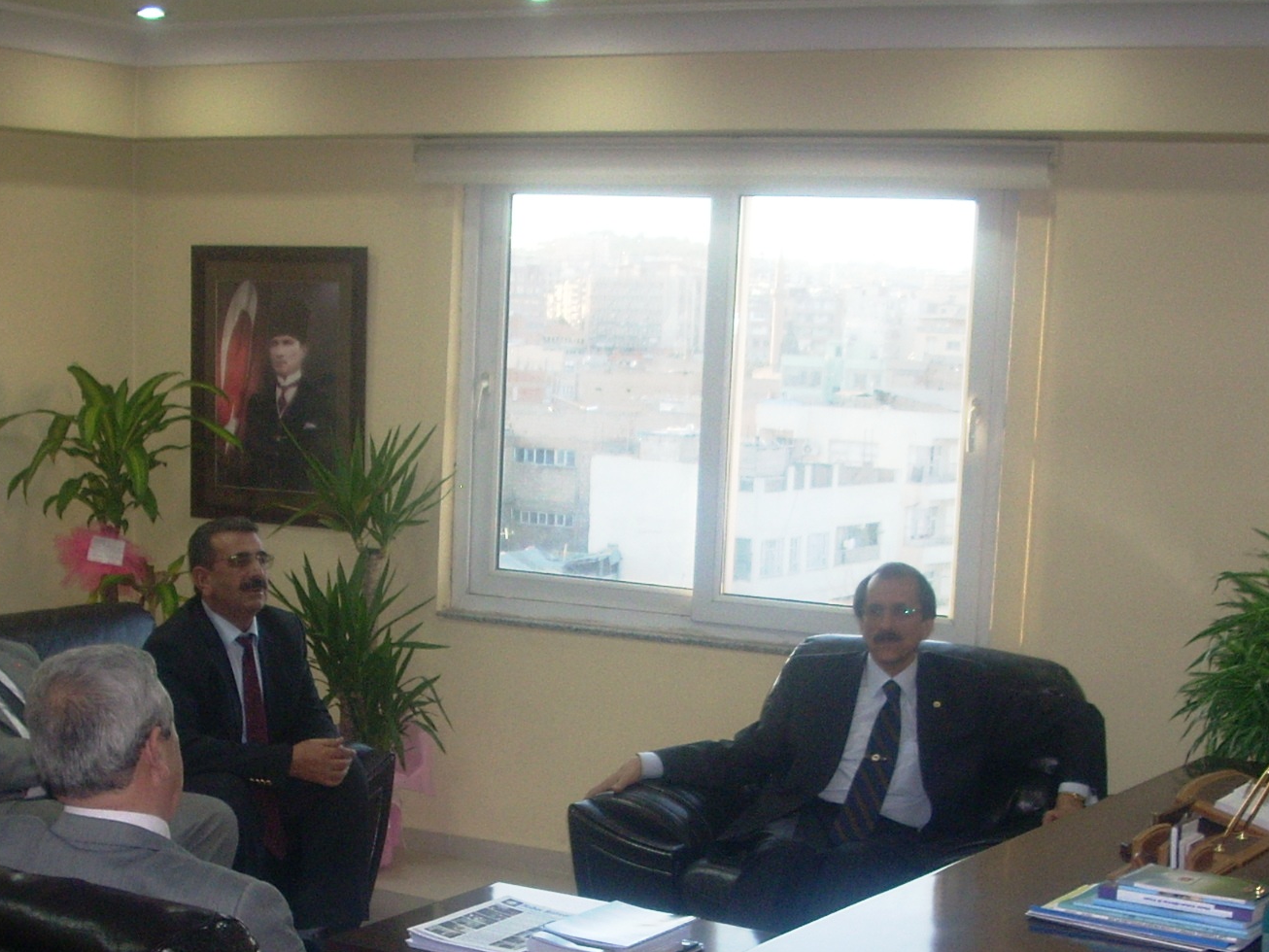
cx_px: 586
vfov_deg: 24.9
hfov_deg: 33.2
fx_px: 2127
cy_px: 729
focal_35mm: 58
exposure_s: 1/30
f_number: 2.8
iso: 100
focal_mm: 6.2
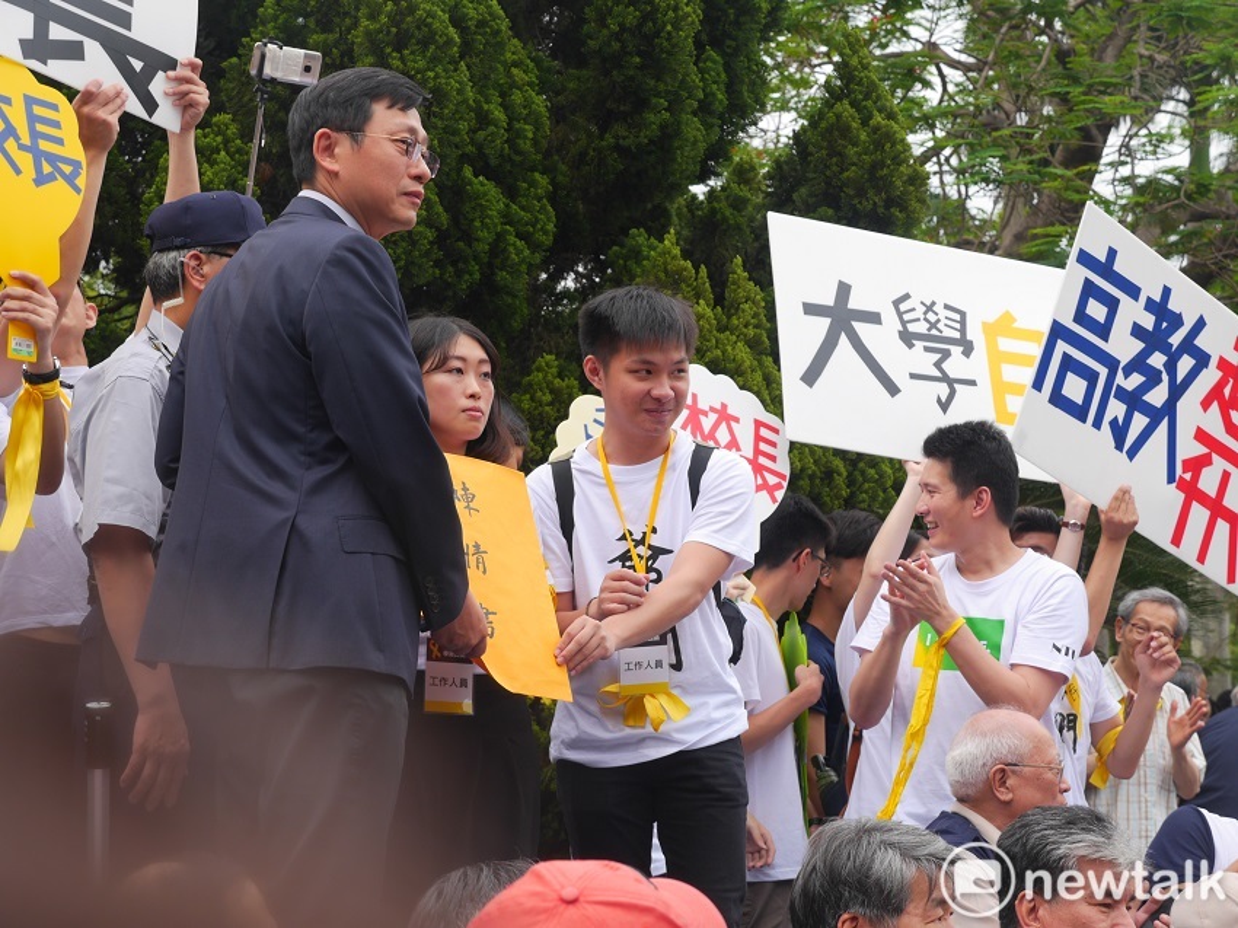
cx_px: 619
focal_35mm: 70
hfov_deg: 27.8
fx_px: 2503
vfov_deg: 21.0
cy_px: 464
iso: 200
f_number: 5
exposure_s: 1/160
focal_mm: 35
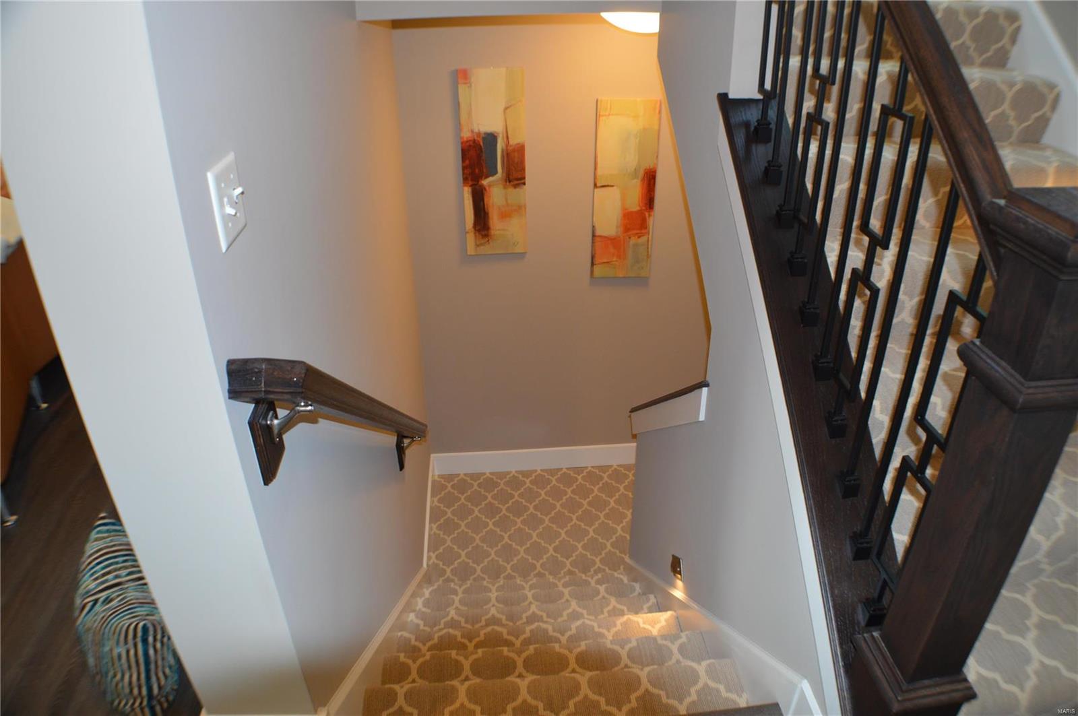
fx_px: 987
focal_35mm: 33
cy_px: 358
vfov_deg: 39.9
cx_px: 539
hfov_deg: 57.3
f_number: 3.8
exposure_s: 1/60
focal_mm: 22
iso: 560
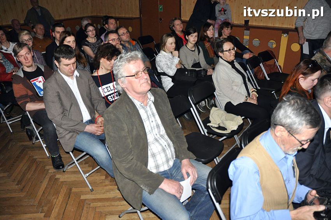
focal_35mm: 27
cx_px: 166
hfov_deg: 67.4
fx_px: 248
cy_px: 110
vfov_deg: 47.8
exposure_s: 1/60
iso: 1000
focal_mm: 18
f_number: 4.5
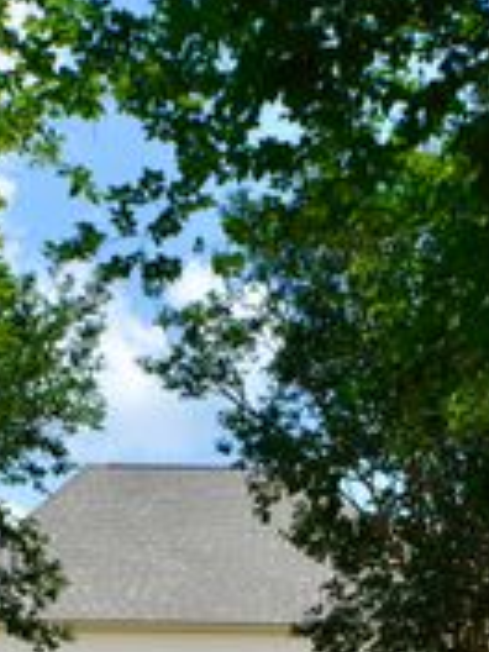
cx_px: 219
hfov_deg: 16.4
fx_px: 1695
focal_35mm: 90
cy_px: 589
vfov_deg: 21.3
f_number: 8
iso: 100
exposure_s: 1/250
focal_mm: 22
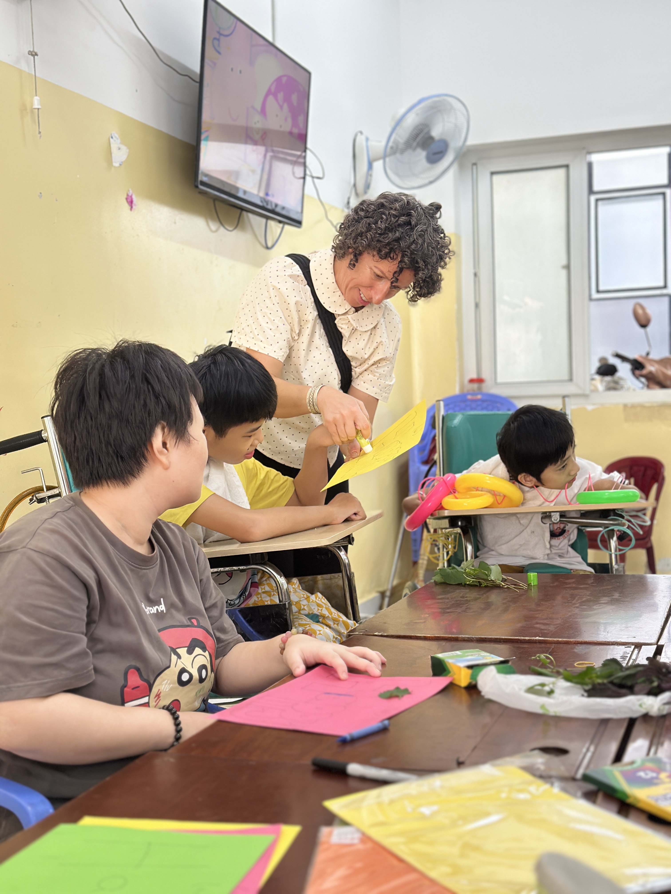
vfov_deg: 39.7
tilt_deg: -2.3
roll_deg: +1.2
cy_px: 447
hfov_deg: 30.3
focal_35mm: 48
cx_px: 336
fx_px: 1241
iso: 160
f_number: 1.78
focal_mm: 6.86
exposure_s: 1/100
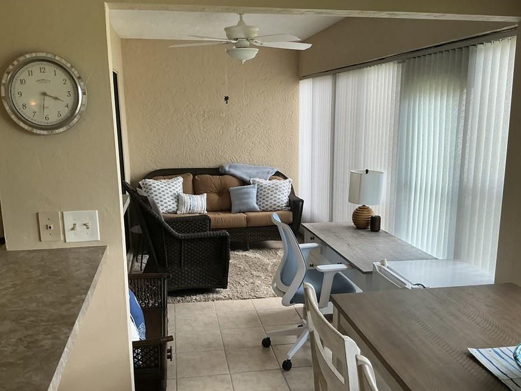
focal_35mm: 34
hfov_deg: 53.9
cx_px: 272
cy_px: 223
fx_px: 512
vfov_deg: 41.7
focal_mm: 3
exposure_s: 1/120
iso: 50
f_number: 1.8
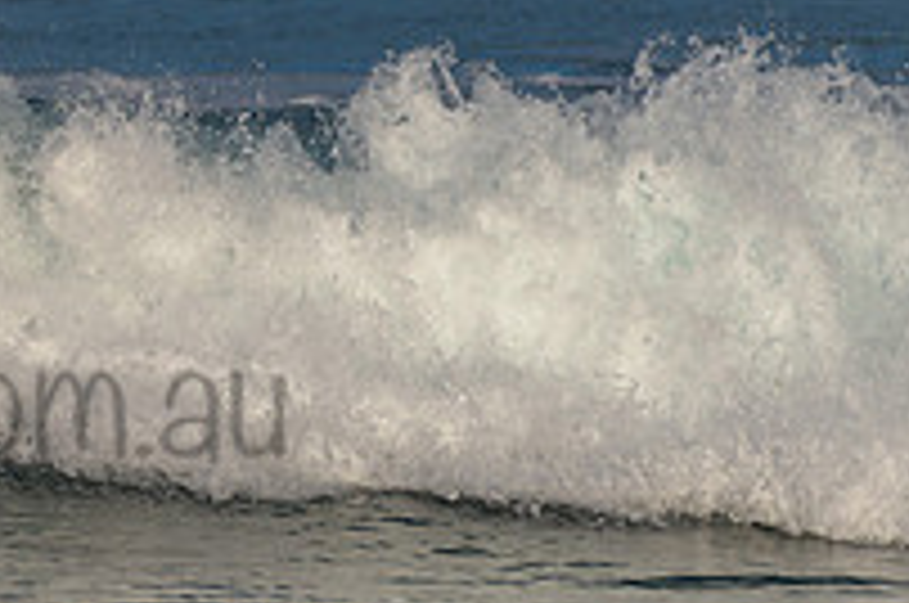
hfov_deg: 1.2
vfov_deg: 0.8
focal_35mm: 1765
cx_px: -153
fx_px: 44495
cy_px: 330
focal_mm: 500
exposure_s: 1/2000
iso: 110
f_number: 5.6
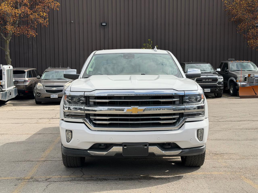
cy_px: 96
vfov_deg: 30.3
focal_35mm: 48
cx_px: 129
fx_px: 358
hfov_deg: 39.7
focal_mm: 6.76
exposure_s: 1/4587
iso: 64
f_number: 1.78
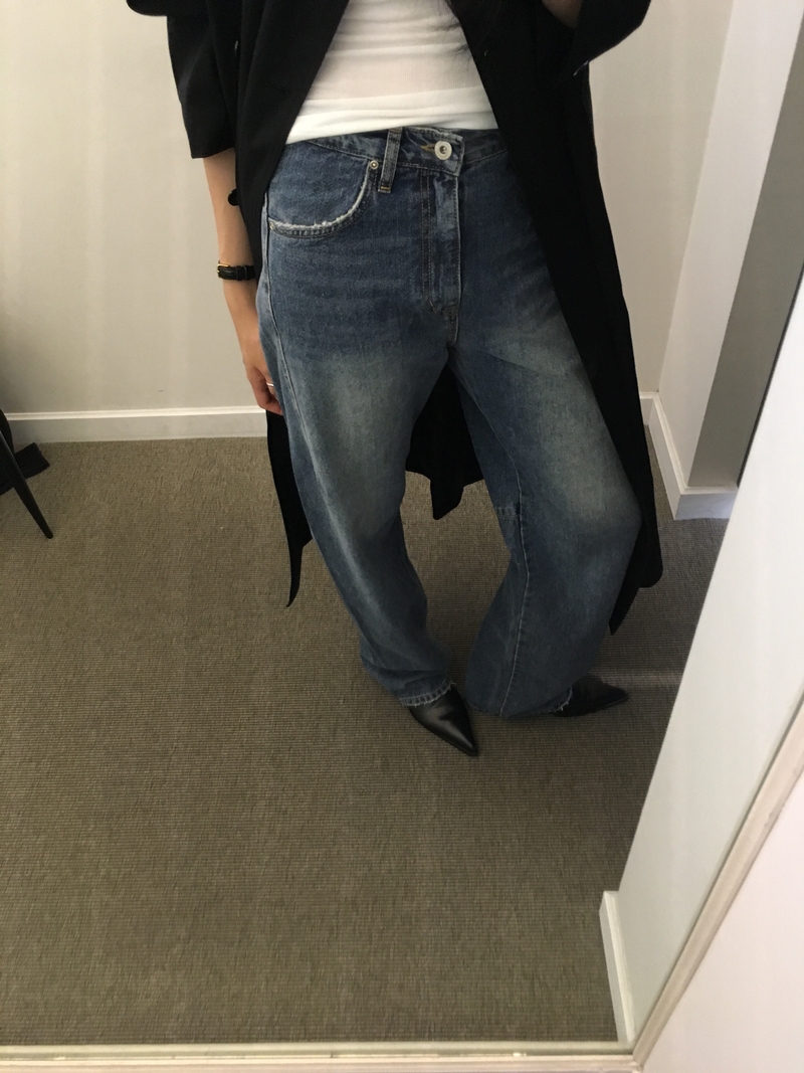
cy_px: 536
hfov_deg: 48.2
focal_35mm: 29
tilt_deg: -47.2
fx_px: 898
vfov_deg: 61.7
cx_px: 402
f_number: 2.2
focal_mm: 4.15
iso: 200
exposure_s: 1/24
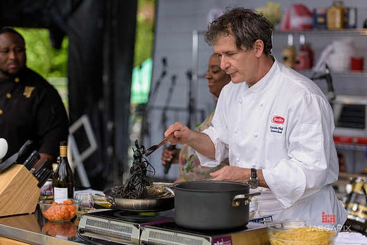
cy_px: 122
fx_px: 999
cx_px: 184
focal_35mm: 98
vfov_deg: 14.0
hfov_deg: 20.8
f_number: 3.2
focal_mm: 98
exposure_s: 1/1600
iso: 250
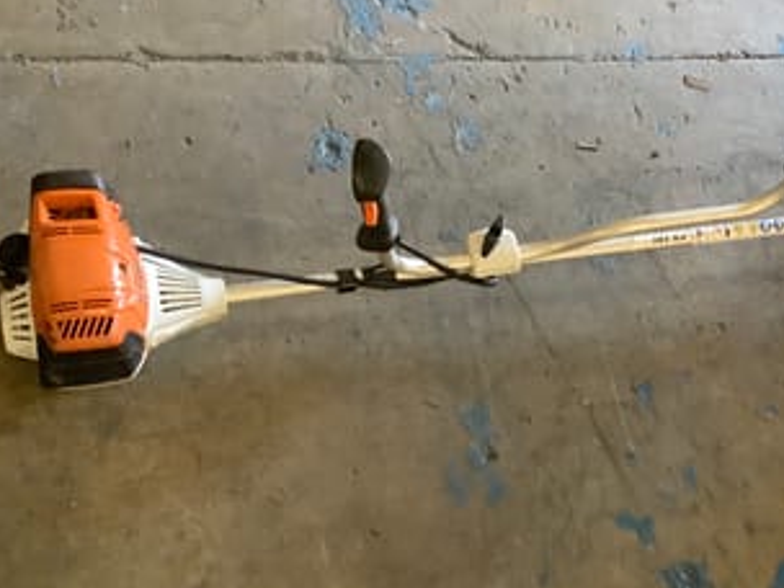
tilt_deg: -58.1
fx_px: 1155
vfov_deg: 28.5
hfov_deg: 36.9
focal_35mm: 51
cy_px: 249
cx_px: 557
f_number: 2.4
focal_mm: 3.3
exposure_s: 1/33
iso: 320
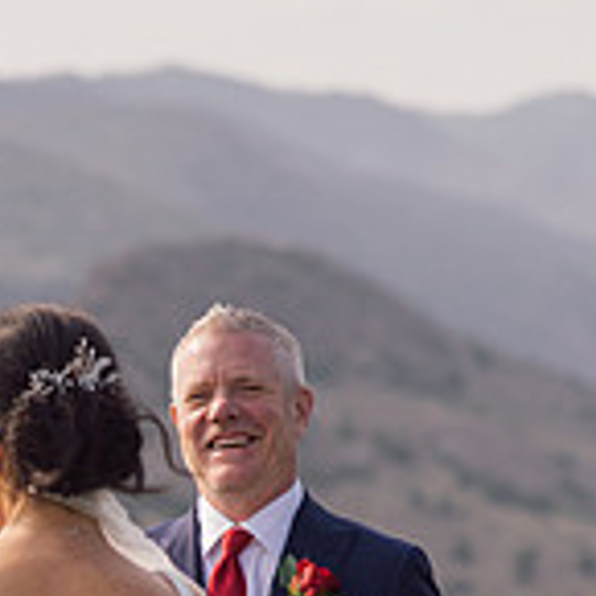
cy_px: 760
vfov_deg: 7.7
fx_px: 4363
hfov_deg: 7.8
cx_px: 62
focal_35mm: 224
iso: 160
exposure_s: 1/2500
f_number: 2.8
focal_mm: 85
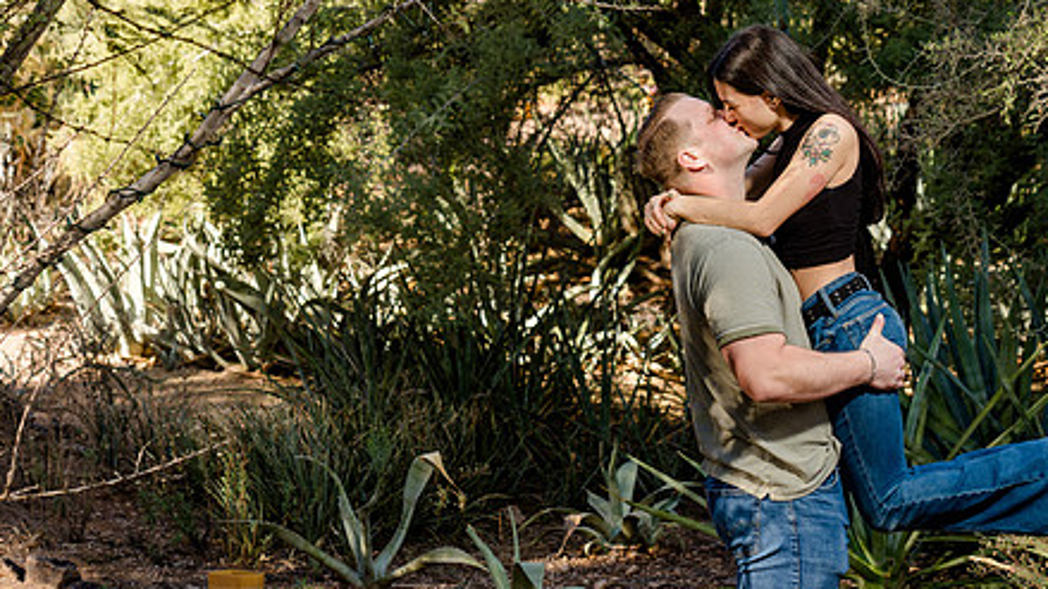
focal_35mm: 108
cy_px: 256
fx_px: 3001
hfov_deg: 19.8
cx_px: 587
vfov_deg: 11.2
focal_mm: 78
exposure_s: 1/200
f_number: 5.6
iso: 100
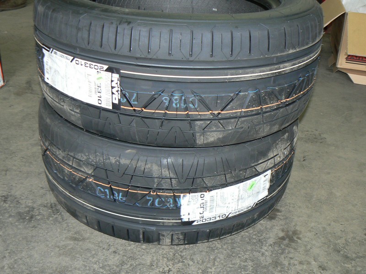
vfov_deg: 38.7
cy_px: 137
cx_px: 183
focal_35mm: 37
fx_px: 391
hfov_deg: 50.1
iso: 100
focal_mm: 6
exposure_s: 1/30
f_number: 2.8
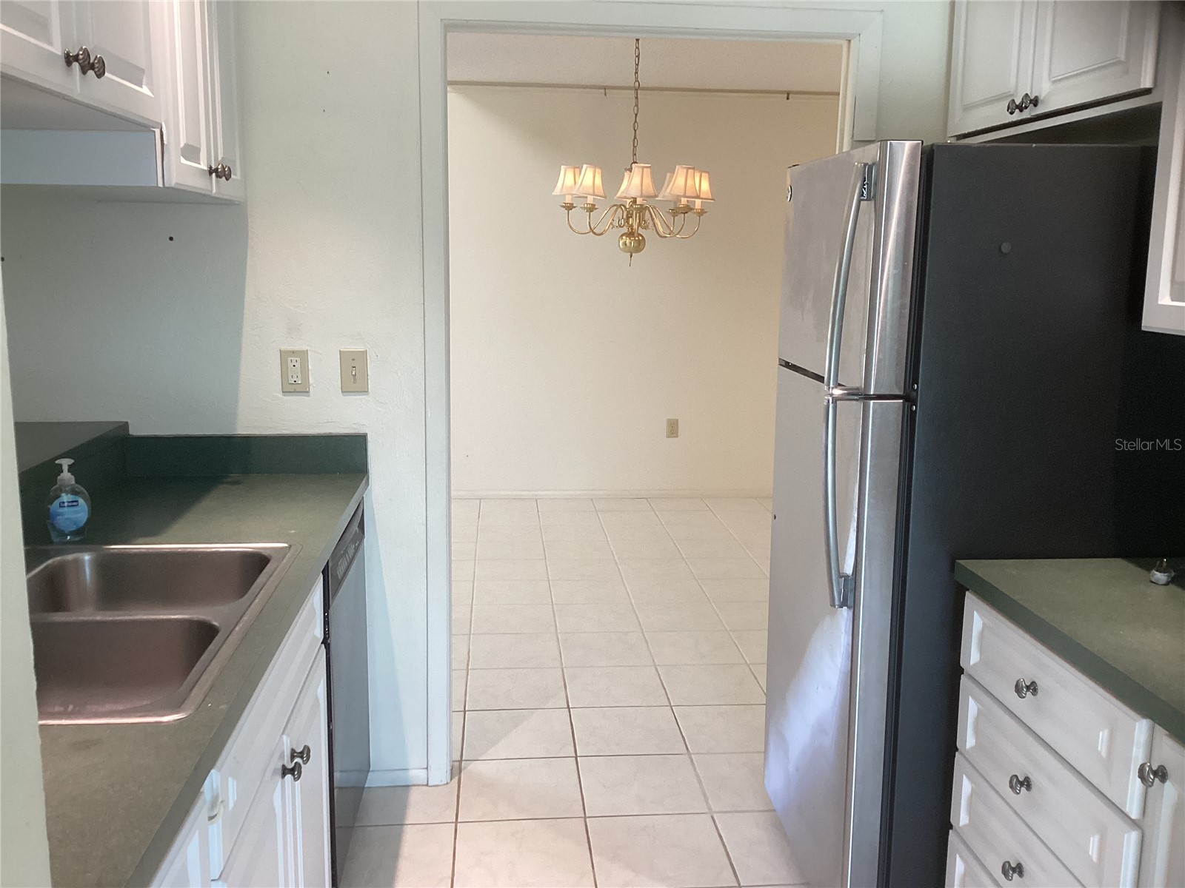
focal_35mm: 31
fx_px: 1061
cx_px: 592
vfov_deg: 45.4
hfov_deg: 58.4
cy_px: 444
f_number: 2.4
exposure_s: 1/60
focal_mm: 3.3
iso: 100
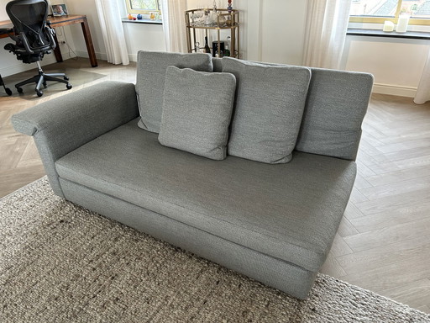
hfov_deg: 67.3
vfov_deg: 53.1
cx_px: 215
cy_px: 162
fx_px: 323
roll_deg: +1.6
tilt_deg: -29.1
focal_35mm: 26
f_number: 1.5
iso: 125
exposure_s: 1/67
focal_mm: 5.7
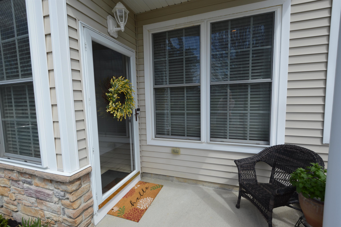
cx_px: 170
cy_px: 114
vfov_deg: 77.2
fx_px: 142
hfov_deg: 100.4
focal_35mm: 15
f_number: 7.1
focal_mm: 10
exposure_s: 1/200
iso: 100
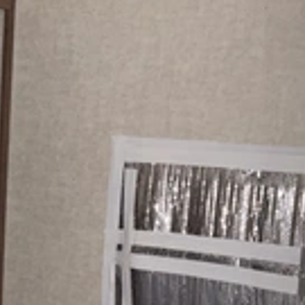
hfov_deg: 21.6
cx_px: -29
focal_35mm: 76
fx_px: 758
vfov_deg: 22.7
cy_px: 194
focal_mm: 3
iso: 125
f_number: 1.8
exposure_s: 1/20
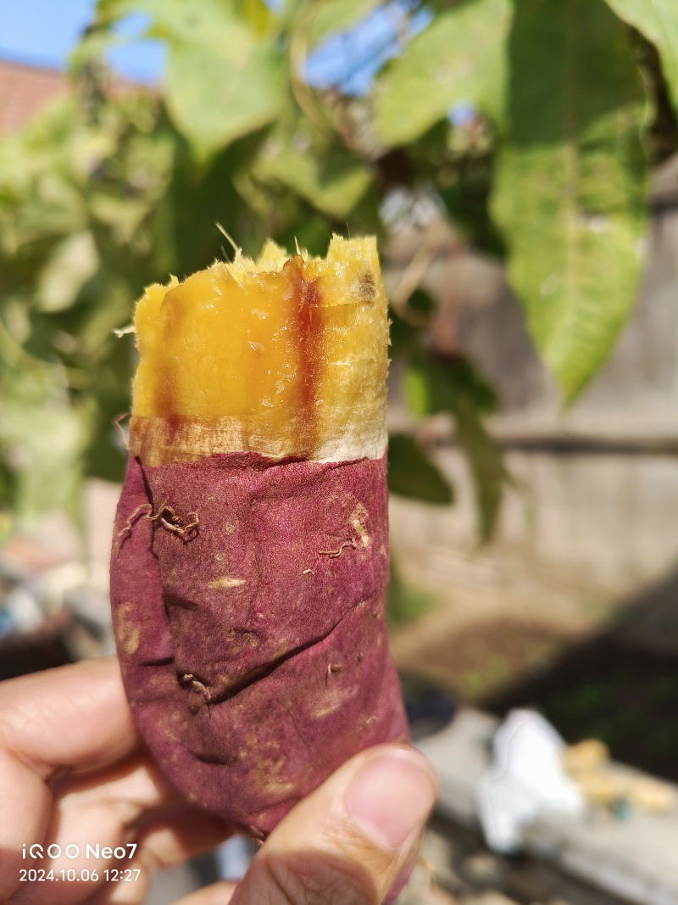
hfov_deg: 58.9
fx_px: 601
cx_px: 339
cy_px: 452
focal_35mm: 23
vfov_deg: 73.9
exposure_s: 1/1202
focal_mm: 5.56
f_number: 1.88
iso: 100
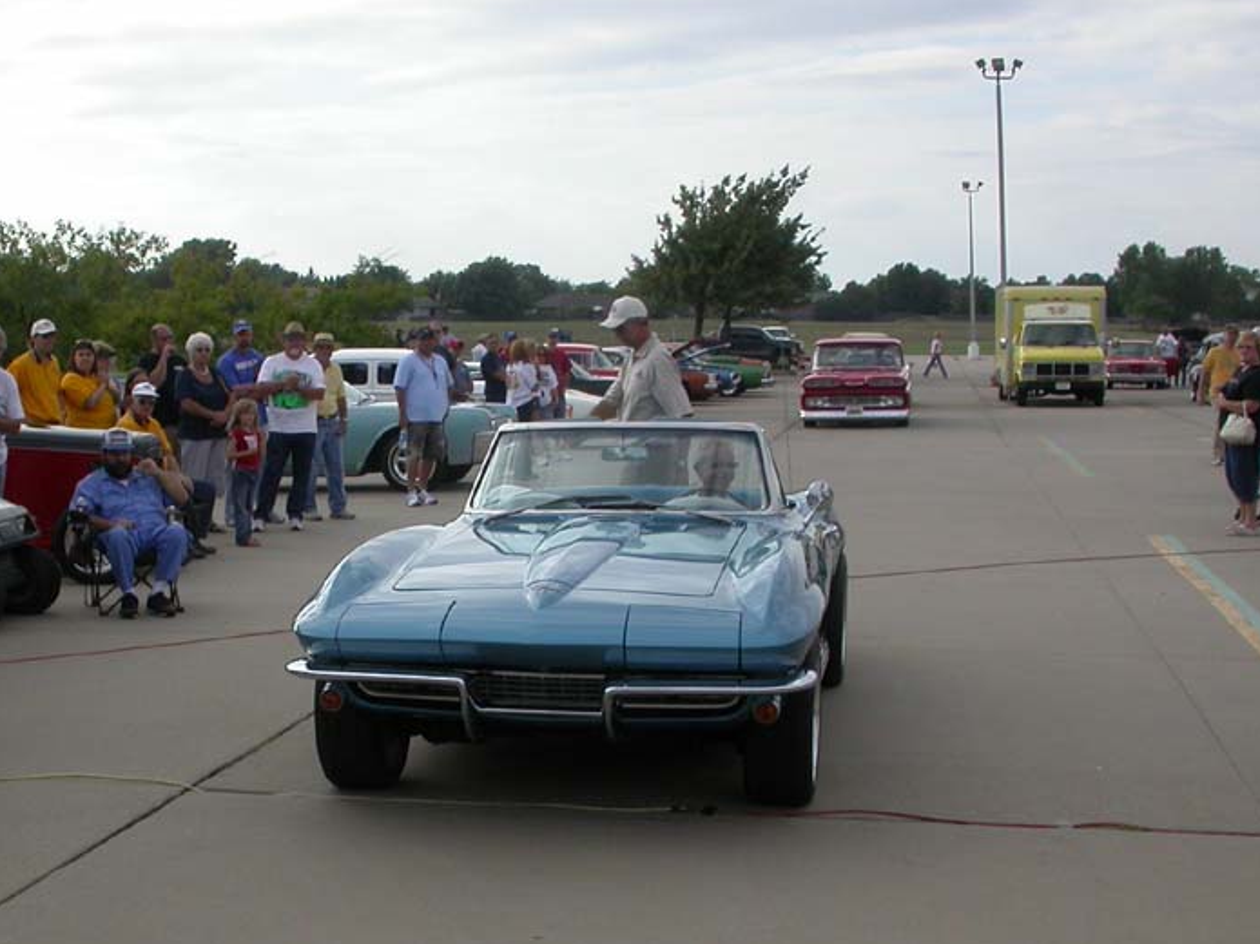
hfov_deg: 34.0
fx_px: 2038
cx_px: 399
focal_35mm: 56
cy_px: 621
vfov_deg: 26.0
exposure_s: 1/327
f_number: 6.7
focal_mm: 7.85
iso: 100
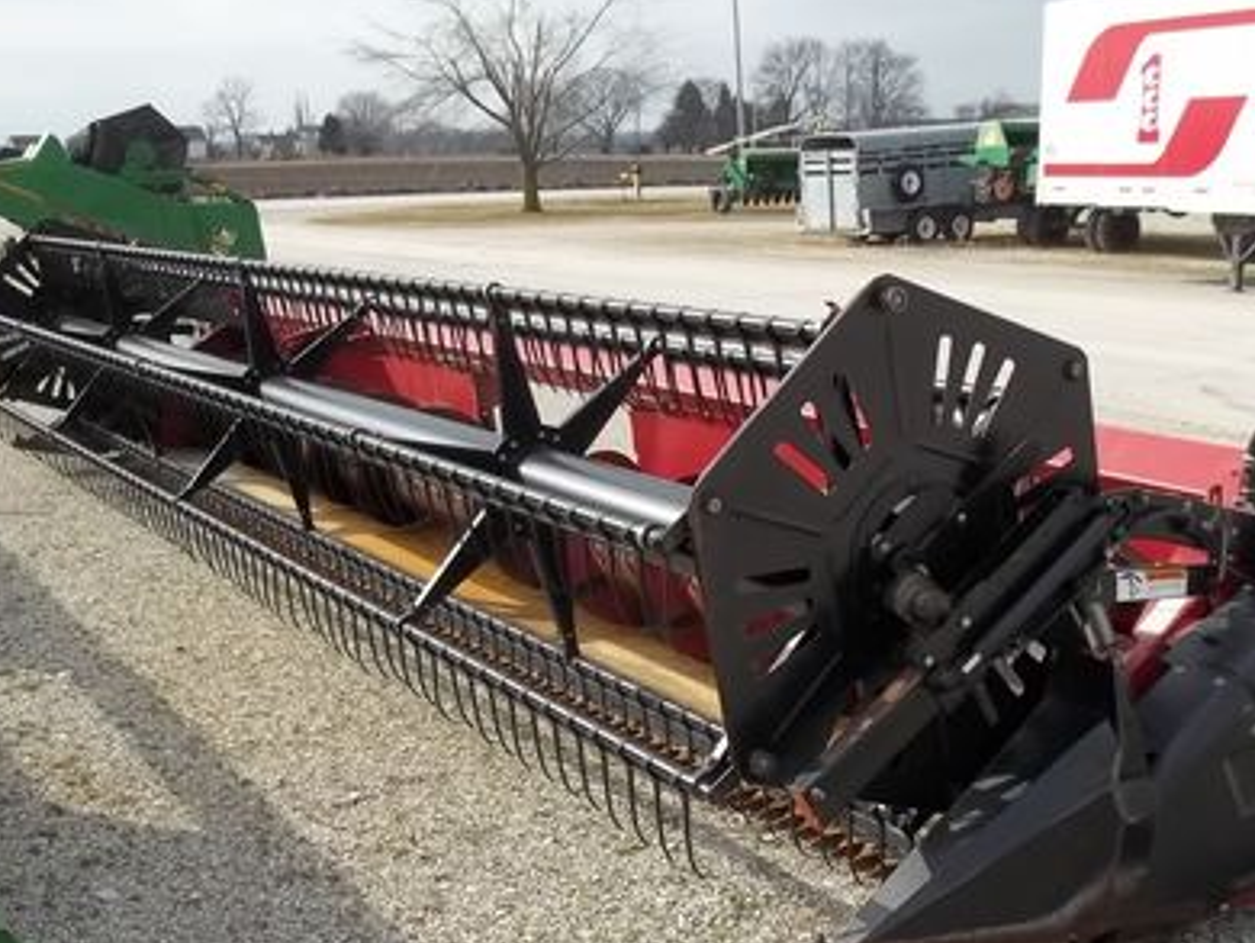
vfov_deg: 31.4
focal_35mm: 46
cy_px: 586
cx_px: 640
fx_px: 1669
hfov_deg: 41.2
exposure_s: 1/100
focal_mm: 5.9
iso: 64
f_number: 8
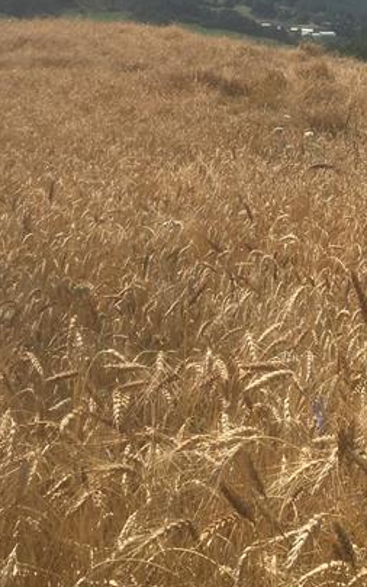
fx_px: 1297
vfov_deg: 24.8
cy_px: 57
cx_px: 422
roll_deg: -2.2
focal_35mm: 81
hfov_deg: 15.6
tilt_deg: -6.1
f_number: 2.2
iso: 25
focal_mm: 4.15
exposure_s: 1/2137
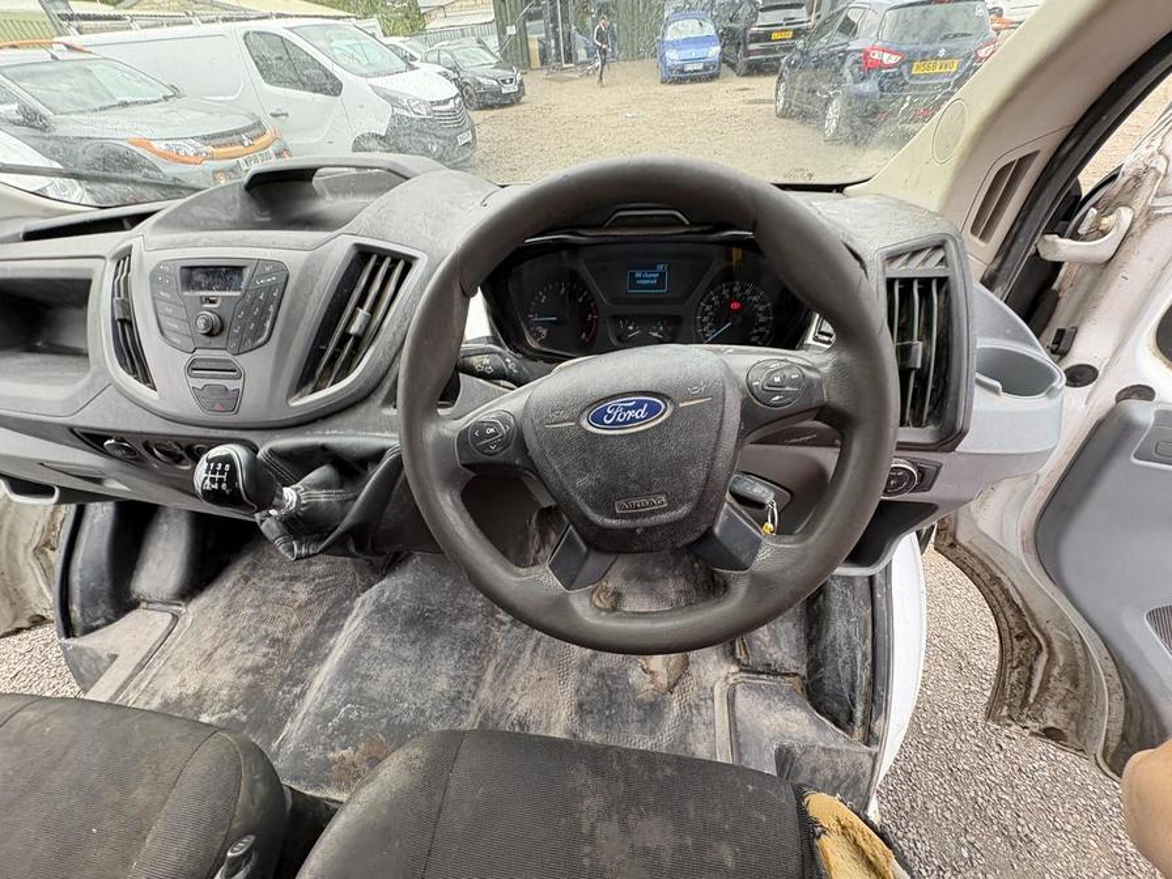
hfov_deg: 102.1
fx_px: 474
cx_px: 586
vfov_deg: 85.7
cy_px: 440
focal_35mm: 14
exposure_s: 1/99
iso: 80
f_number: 2.2
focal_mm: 2.22
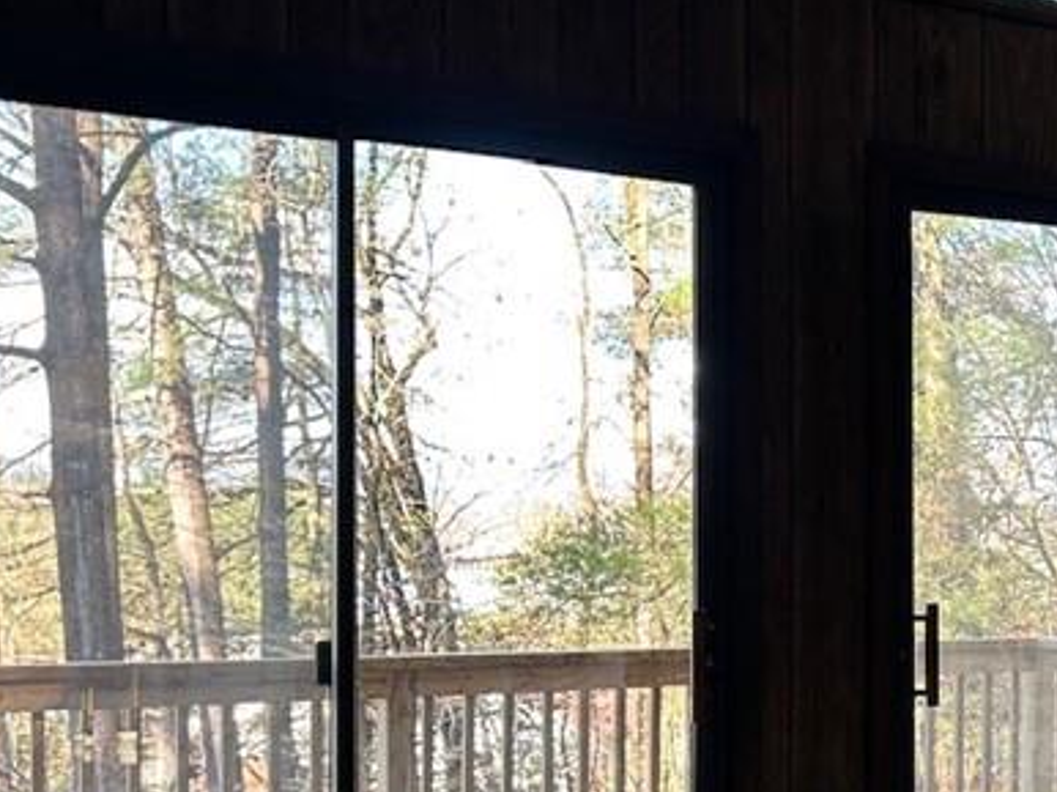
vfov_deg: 21.1
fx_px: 2106
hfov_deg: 26.4
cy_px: 600
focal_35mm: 69
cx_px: 1109
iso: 40
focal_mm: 5.7
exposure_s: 1/121
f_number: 1.5
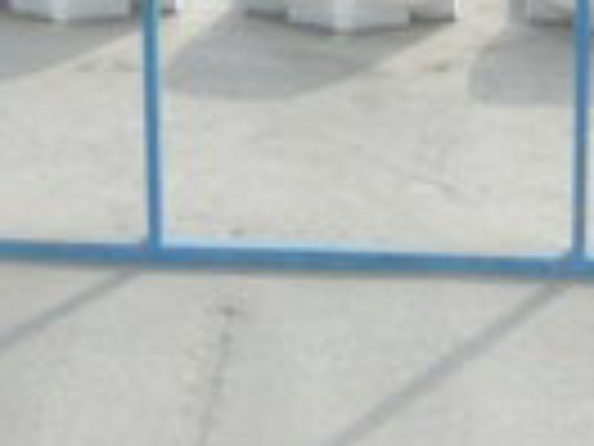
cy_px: -392
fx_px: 2179
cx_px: 482
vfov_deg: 10.8
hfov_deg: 15.4
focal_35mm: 127
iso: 100
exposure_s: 1/160
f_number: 8
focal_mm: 4.6
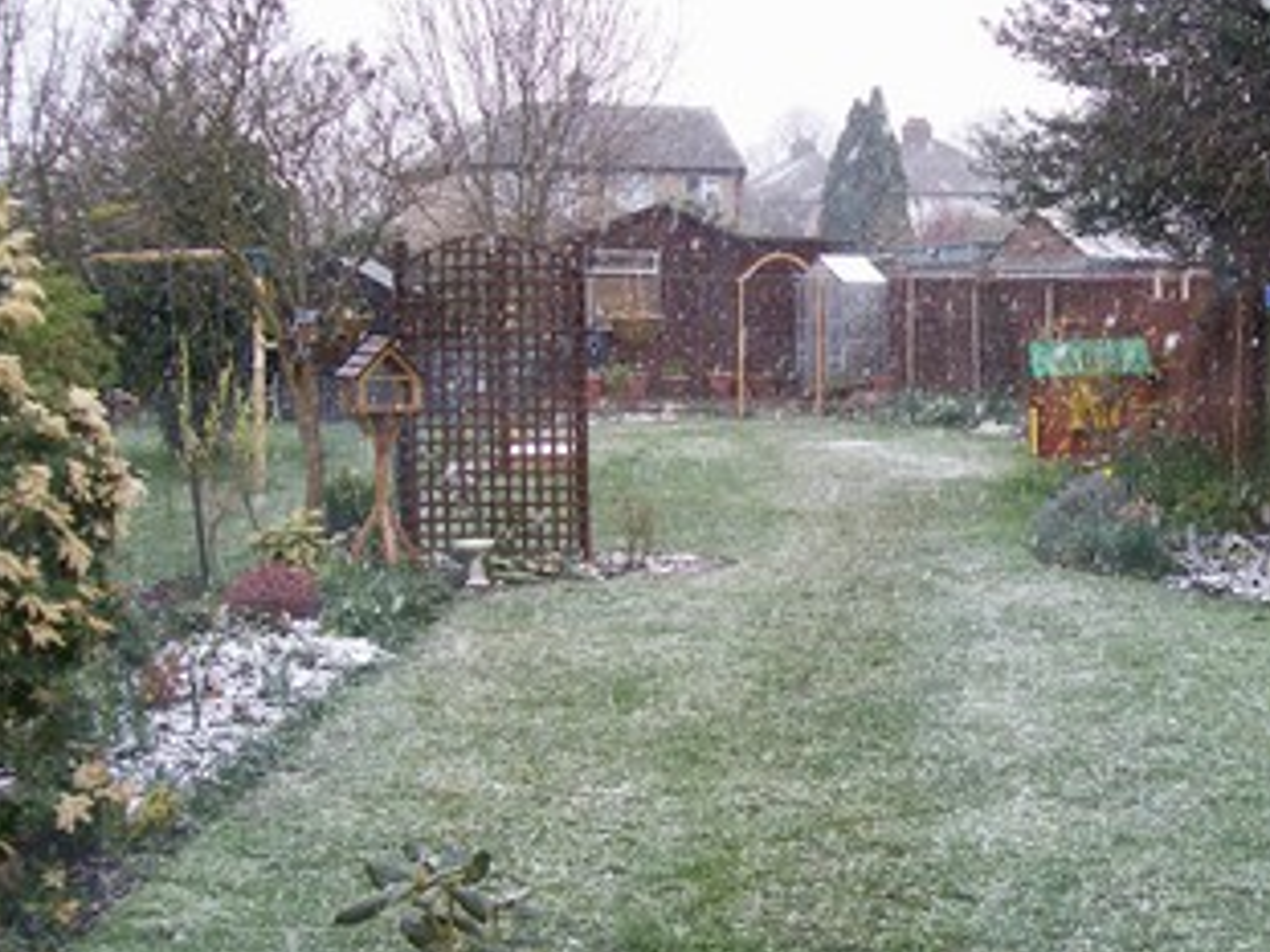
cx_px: 858
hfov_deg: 37.1
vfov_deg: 28.5
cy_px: 527
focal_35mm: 51
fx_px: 1870
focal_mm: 6
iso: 80
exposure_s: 1/111
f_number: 2.7
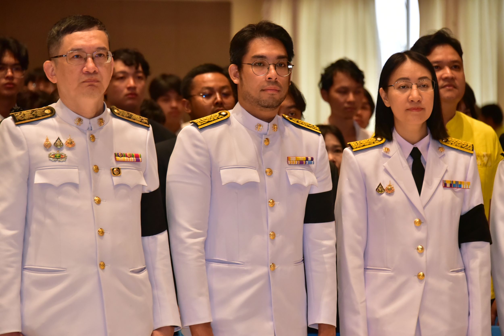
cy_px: 168
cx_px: 252
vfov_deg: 8.1
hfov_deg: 12.1
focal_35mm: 170
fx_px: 2381
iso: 4000
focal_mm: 170
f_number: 5.6
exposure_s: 1/200
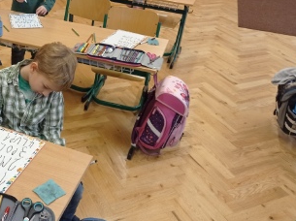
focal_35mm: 44
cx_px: 73
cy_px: 78
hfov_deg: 41.7
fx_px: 376
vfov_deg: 32.6
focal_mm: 4.74
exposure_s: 1/50
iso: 140
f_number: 1.79
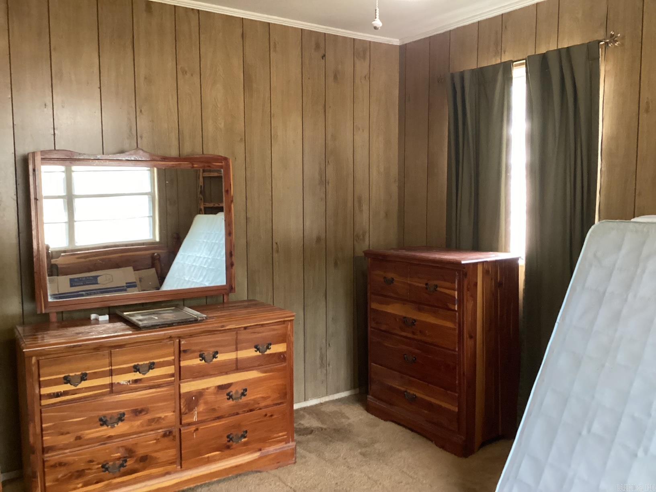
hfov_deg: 58.4
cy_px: 246
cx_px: 328
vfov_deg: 45.4
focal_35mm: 31
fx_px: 587
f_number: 2.4
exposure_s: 1/33
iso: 400
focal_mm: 3.3
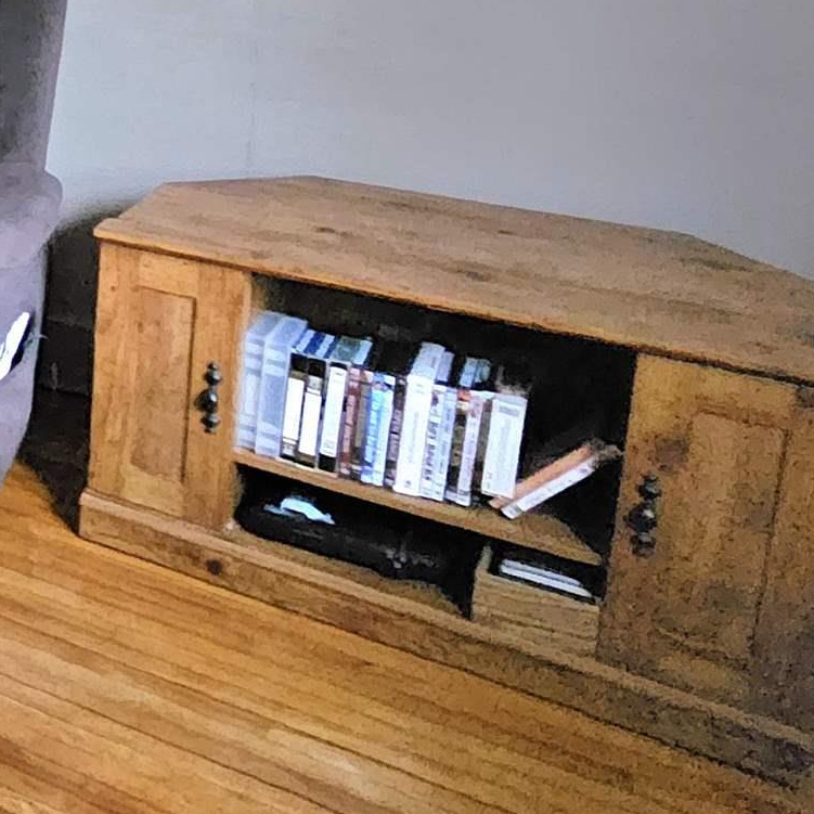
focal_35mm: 47
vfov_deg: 33.0
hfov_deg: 23.0
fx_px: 1250
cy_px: -5
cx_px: -593
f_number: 2.2
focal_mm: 2.2
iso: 2000
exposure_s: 1/24
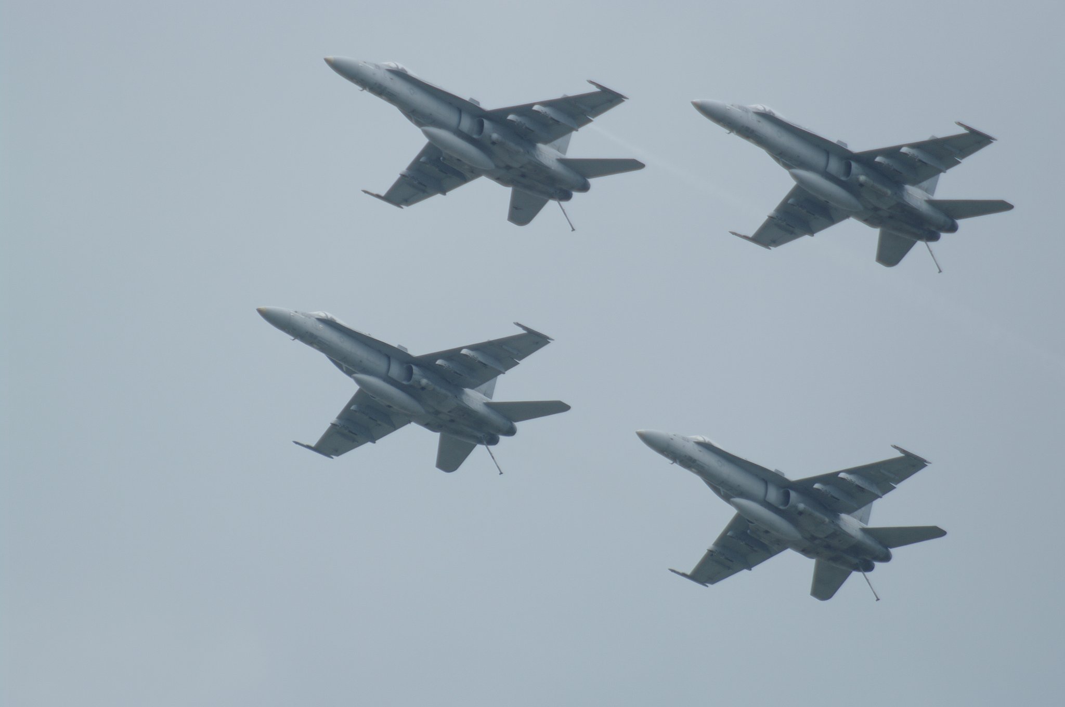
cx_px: 532
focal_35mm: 600
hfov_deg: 3.4
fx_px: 17731
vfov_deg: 2.3
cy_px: 354
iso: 200
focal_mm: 400
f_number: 8
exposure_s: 1/500
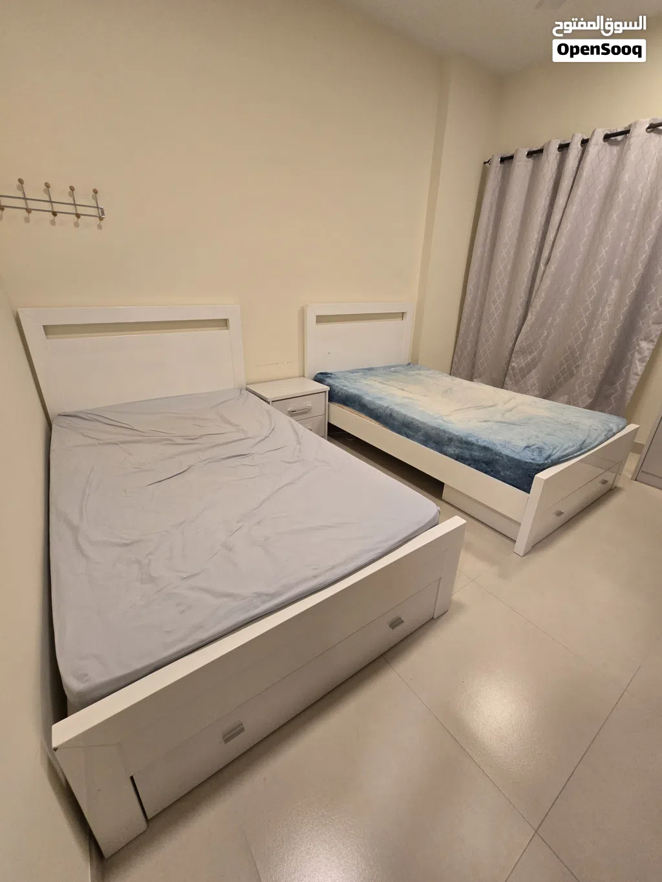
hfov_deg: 89.9
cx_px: 331
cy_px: 441
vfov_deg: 106.2
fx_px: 331
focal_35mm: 13
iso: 320
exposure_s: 1/50
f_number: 2.2
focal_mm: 2.2
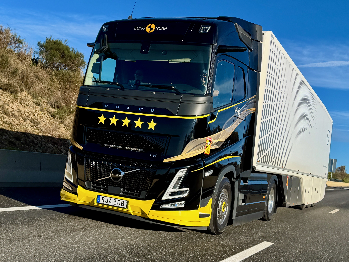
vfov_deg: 56.8
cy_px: 131
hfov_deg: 71.6
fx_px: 242
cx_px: 174
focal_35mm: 24
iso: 80
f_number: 1.78
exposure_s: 1/4310
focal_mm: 6.76
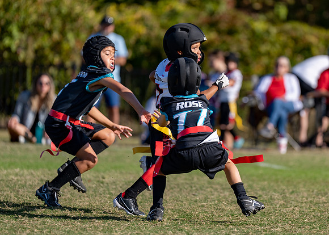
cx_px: 227
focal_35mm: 272
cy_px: 92
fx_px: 2541
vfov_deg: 5.3
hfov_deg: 7.4
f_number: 2.8
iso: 100
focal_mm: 200
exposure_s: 1/2500
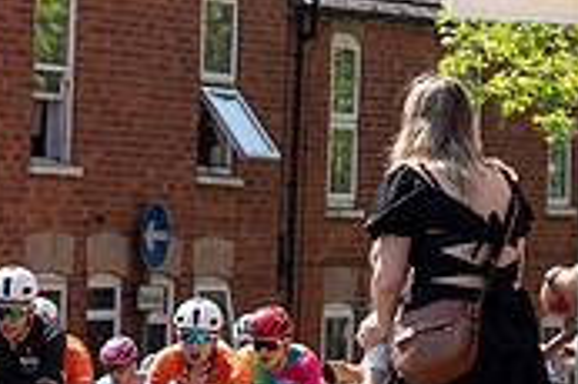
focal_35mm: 299
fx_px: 4796
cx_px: -296
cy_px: 190
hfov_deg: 6.8
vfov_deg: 4.6
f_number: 4
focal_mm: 75
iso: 160
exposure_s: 1/800
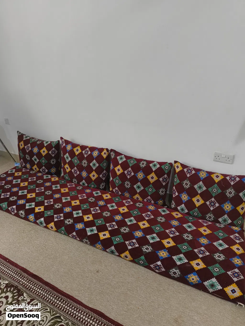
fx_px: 226
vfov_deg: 71.5
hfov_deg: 56.9
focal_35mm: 24
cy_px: 163
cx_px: 122
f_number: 1.87
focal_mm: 5.56
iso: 623
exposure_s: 1/50
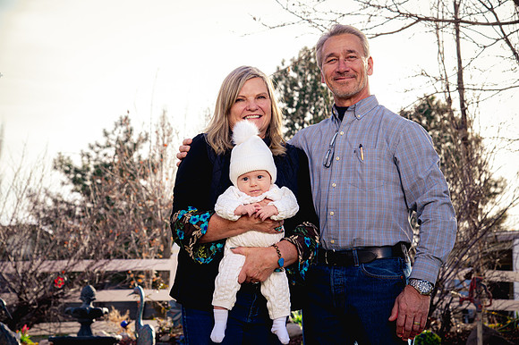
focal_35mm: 70
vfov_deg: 19.4
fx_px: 1009
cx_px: 260
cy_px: 172
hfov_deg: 28.9
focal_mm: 70
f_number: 8
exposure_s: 1/250
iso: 500
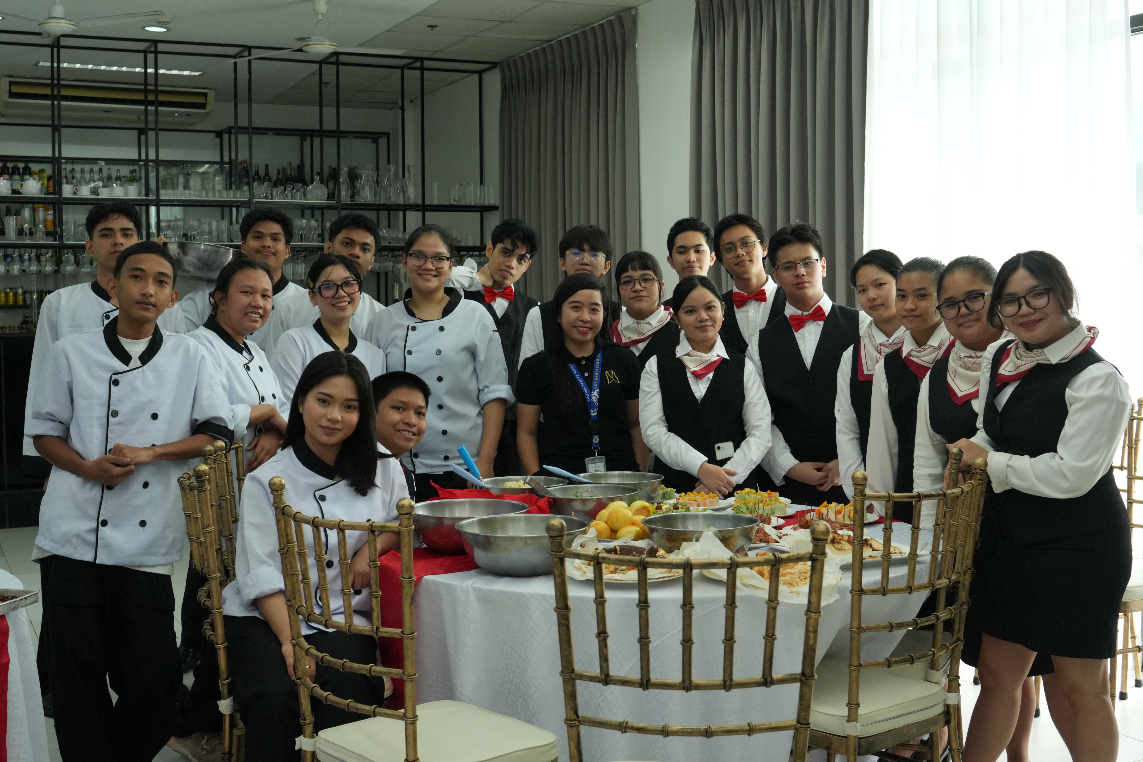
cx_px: 572
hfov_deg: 46.4
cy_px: 381
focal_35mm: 42
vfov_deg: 31.9
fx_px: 1333
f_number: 5.6
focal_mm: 28
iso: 2000
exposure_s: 1/160
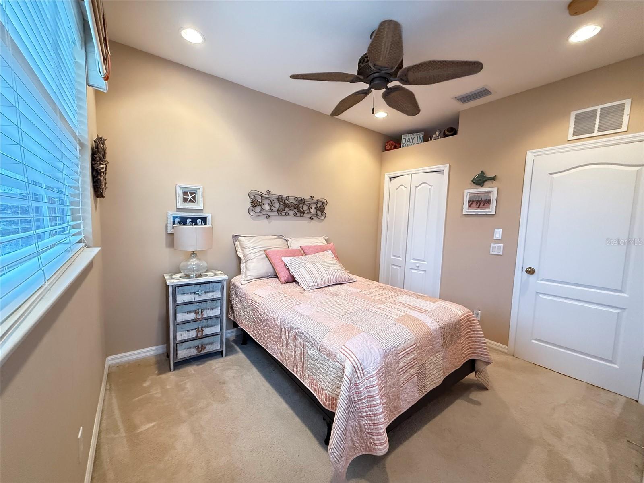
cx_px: 322
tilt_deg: -3.9
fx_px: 260
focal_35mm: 14
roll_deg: -2.1
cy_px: 242
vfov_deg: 85.7
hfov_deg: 102.1
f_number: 2.2
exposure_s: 1/60
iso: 800
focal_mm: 2.22
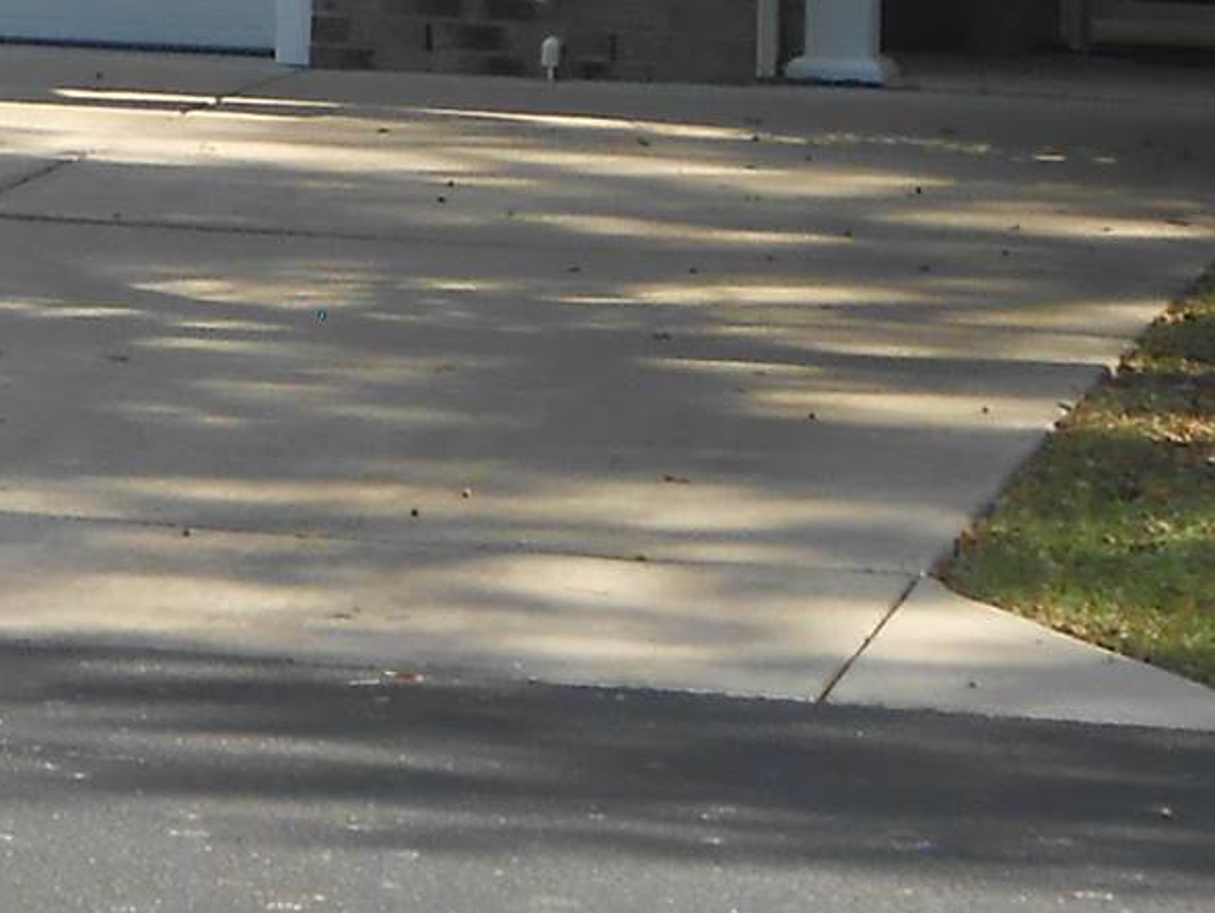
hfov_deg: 8.4
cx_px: -826
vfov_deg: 6.3
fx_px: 8041
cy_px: -1125
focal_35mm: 229
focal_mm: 7.8
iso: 80
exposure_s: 1/160
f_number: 4.5
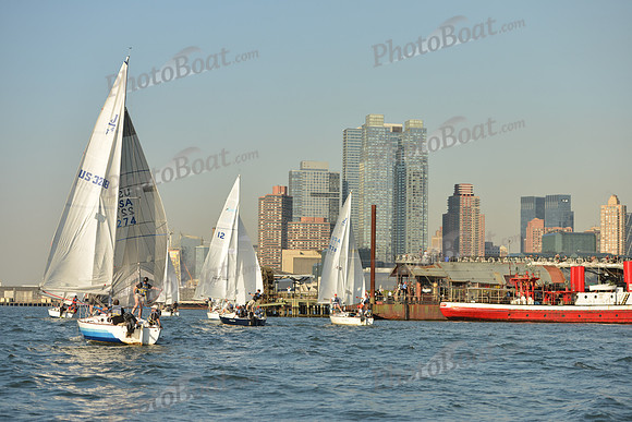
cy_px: 211
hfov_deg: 25.4
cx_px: 316
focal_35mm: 80
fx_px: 1405
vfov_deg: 17.1
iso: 400
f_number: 5
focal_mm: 80
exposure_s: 1/1250
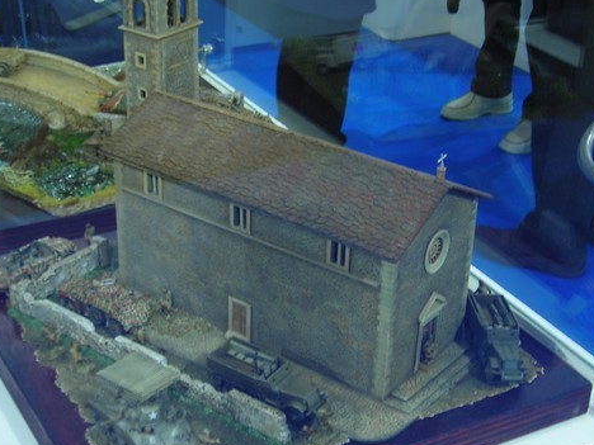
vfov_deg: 22.6
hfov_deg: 29.8
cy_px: 252
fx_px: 1115
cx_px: 287
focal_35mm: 65
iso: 50
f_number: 3.2
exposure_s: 1/10.2
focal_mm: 6.3
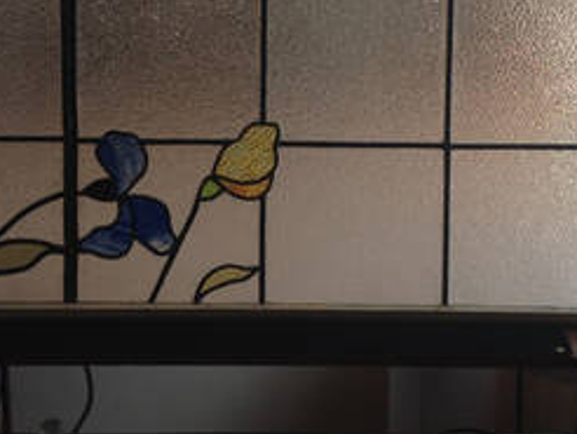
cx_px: 331
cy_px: 118
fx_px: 1185
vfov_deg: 20.6
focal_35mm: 71
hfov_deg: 27.3
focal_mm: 4.28
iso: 64
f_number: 2.4
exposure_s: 1/120
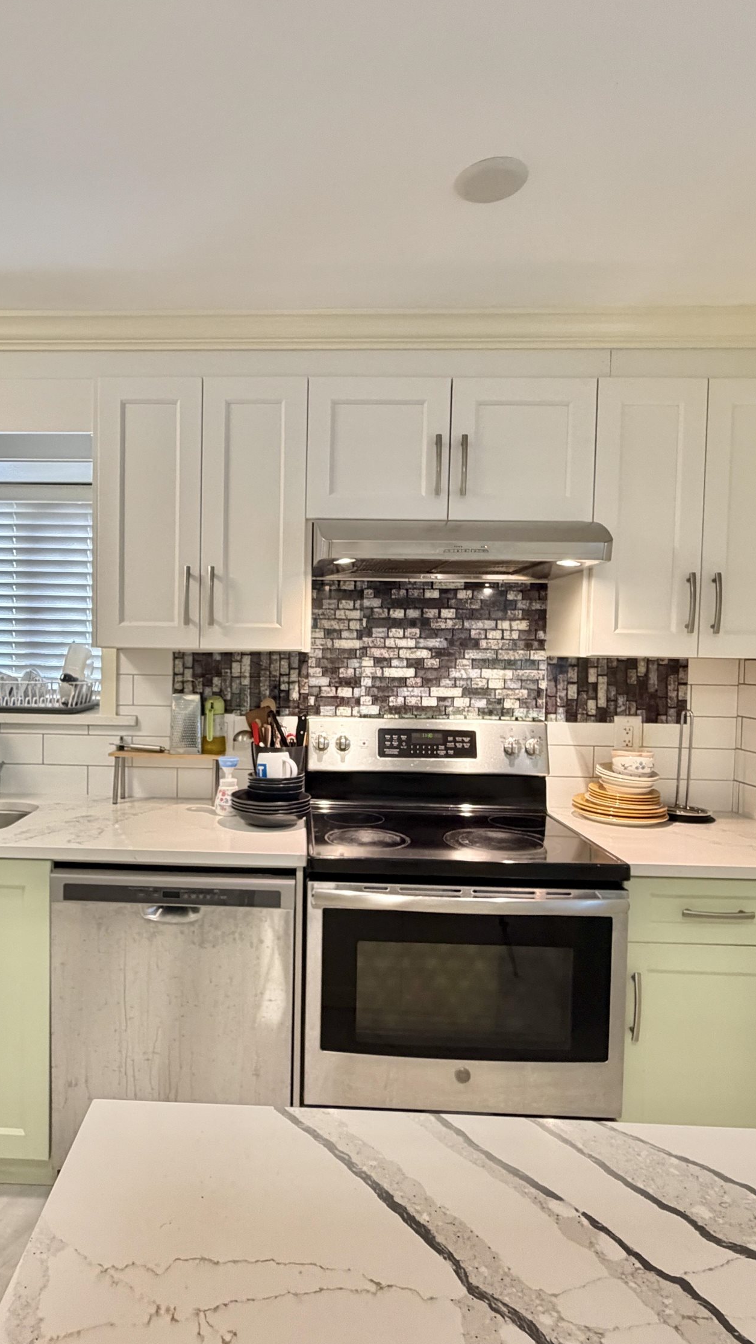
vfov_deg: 83.8
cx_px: 273
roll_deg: -0.5
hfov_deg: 52.9
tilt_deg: -2.1
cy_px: 677
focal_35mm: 21
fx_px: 748
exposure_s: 1/60
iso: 320
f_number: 2.2
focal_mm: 2.22
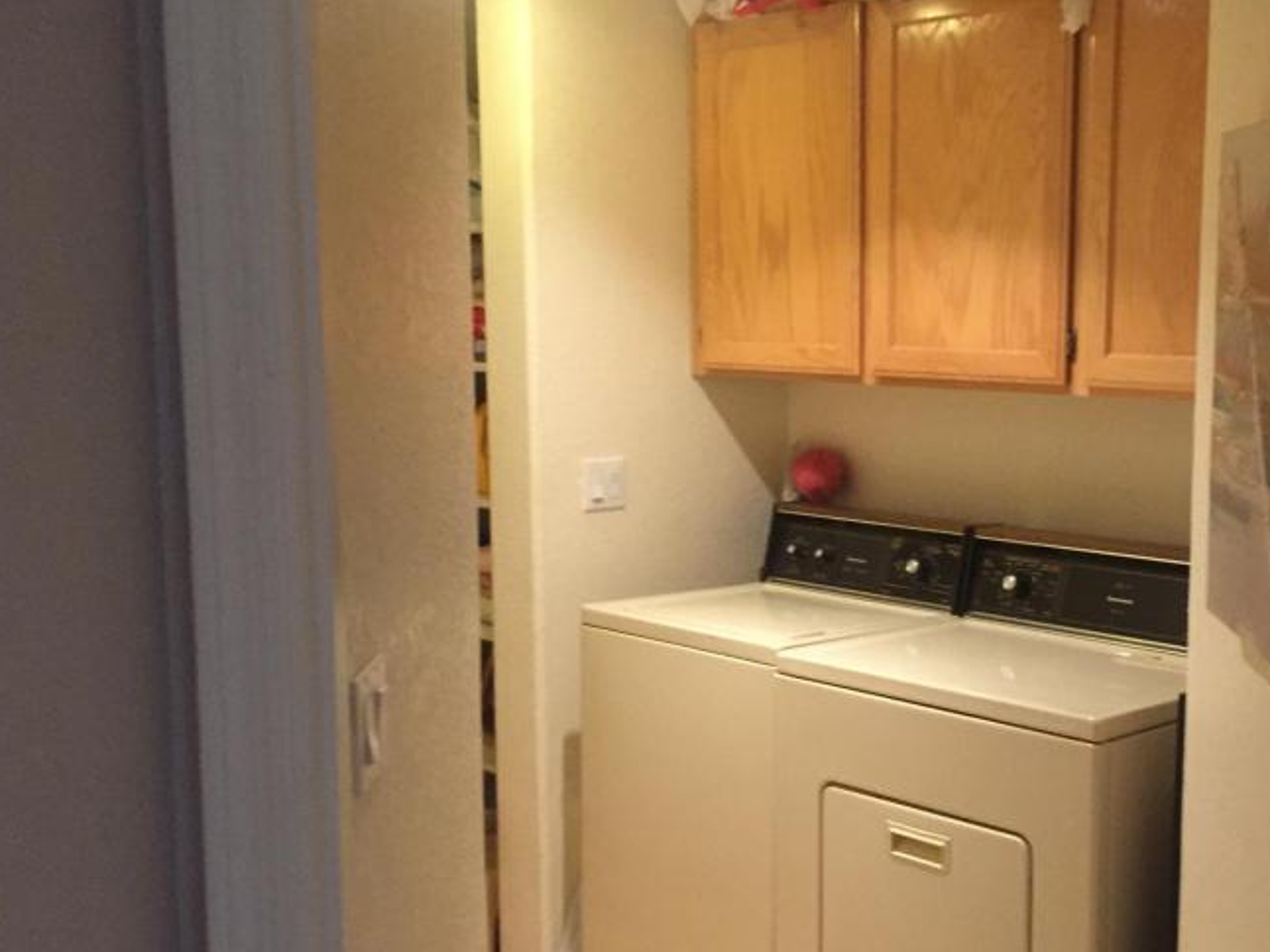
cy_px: 547
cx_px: 828
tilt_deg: -8.2
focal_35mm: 46
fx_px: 1687
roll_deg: +0.0
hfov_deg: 40.8
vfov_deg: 31.4
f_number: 2.2
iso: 250
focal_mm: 4.15
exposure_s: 1/24
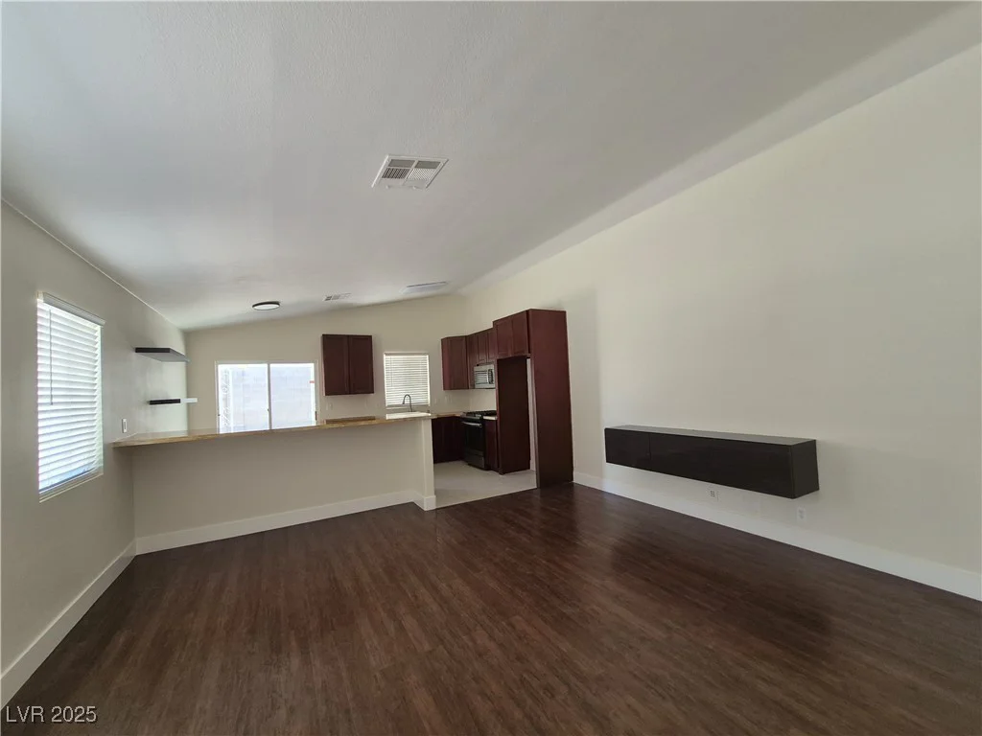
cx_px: 491
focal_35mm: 13
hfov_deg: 106.2
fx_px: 369
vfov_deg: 89.9
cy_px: 368
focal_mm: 1.74
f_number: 2.2
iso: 100
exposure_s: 1/60
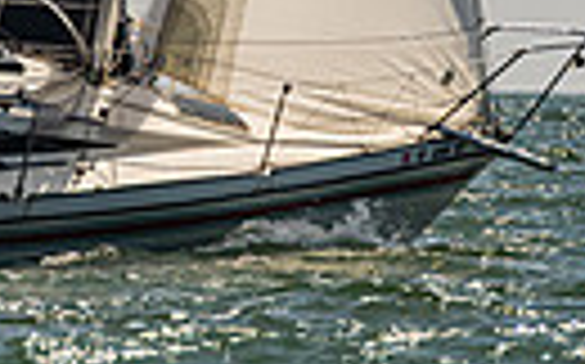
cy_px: -322
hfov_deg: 1.4
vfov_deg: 0.9
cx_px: -171
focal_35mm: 1468
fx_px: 23384
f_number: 8
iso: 400
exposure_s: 1/2500
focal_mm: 270
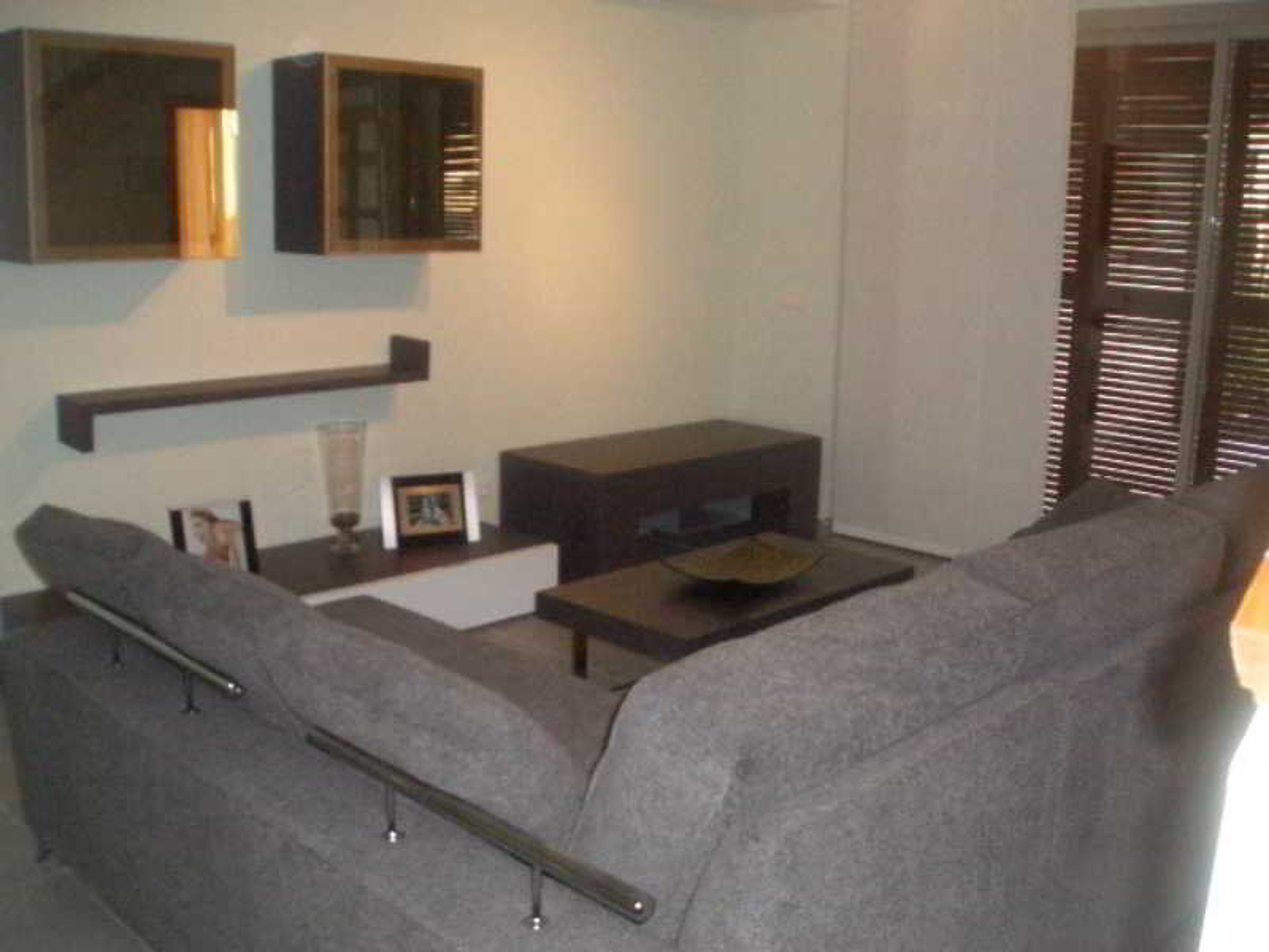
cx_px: 634
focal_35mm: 36
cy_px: 476
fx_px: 1320
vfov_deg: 39.7
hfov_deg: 51.4
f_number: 4
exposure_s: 1/40
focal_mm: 4.8
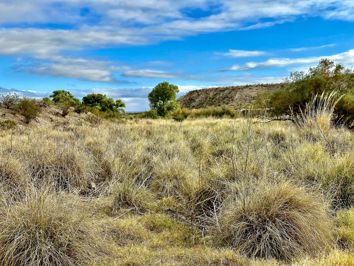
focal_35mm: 48
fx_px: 491
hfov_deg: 39.7
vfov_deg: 30.3
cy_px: 133
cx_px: 177
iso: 64
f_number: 1.78
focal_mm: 6.86
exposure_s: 1/3155
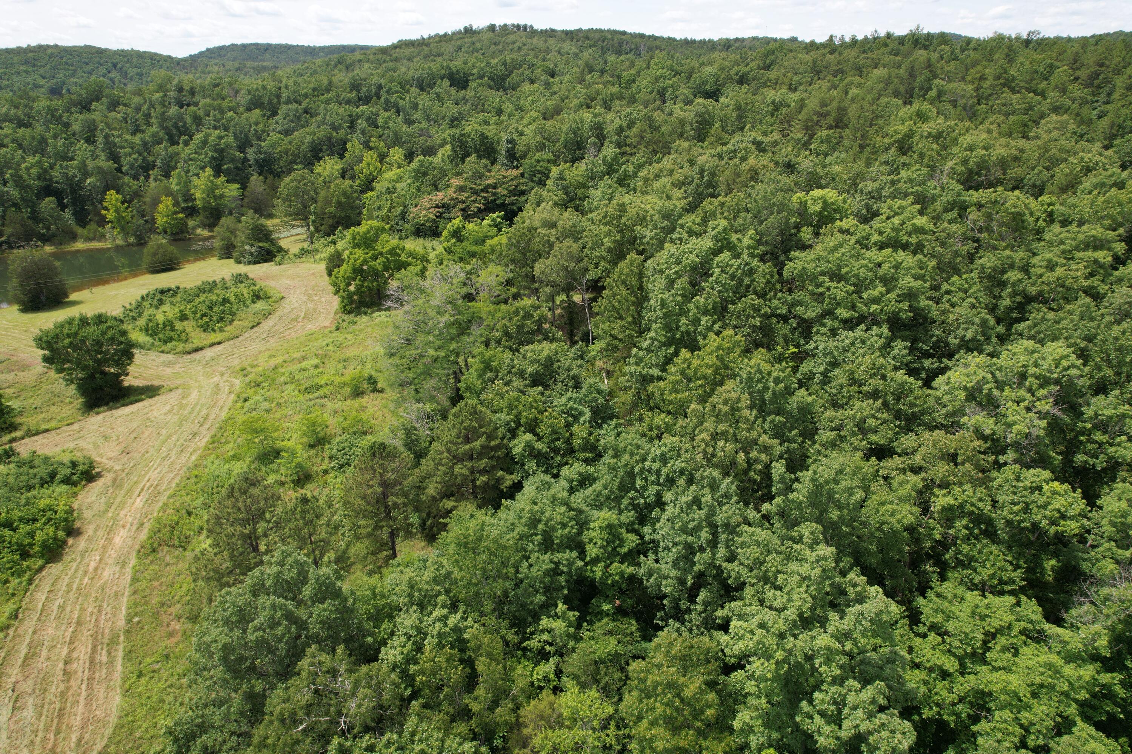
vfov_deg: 57.2
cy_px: 377
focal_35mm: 22
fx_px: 692
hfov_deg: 78.6
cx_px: 566
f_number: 2.8
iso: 130
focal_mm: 8.38
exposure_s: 1/1250
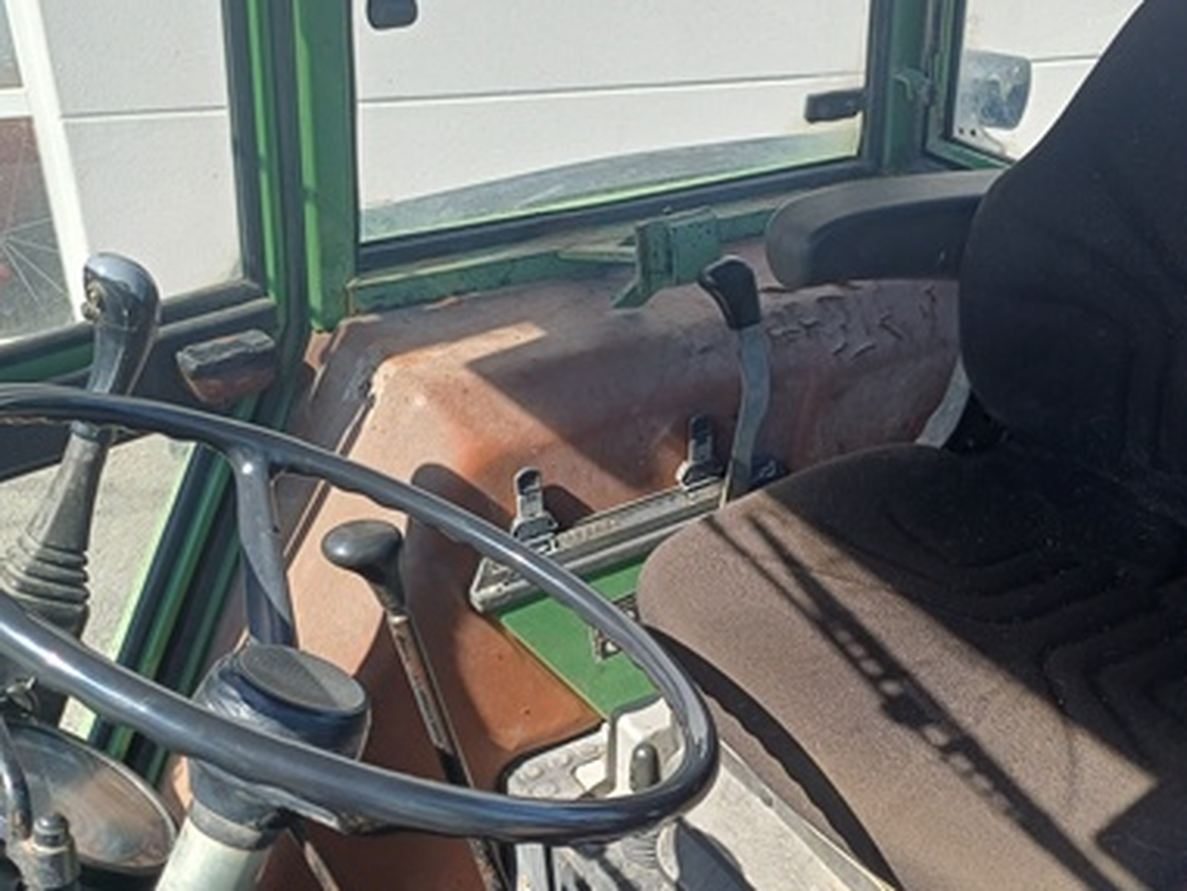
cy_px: 517
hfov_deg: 44.6
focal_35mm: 42
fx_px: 1441
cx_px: 685
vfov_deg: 34.3
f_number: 1.8
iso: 50
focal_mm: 4.65
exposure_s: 1/434
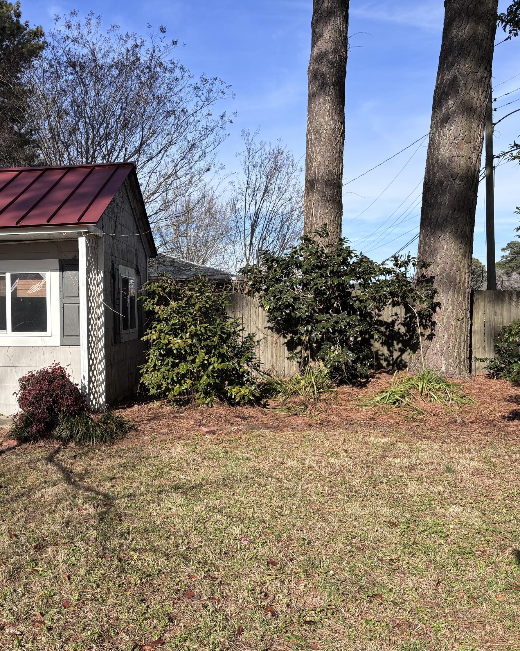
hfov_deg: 42.2
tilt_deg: -2.5
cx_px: 136
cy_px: 327
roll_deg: +0.6
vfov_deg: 52.8
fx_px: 654
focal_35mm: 34
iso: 50
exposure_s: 1/2778
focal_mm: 5.96
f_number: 1.6
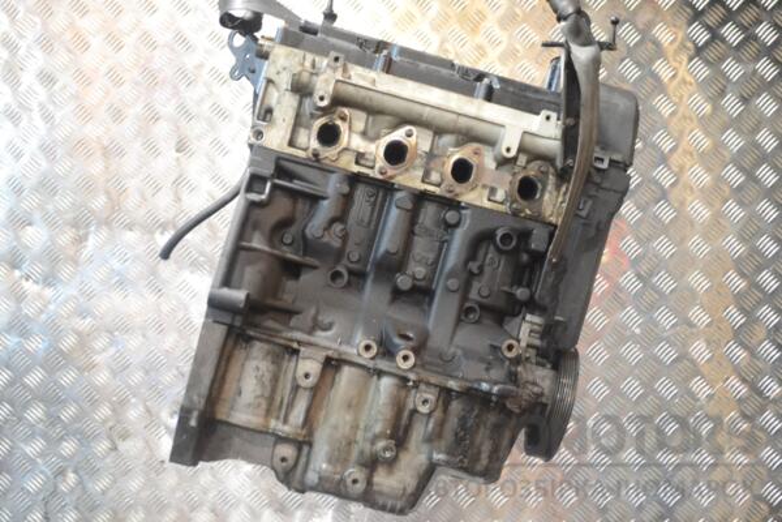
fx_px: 1238
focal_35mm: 57
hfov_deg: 35.1
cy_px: 261
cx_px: 391
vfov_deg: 23.8
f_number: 5
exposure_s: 1/30
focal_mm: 38
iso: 2200
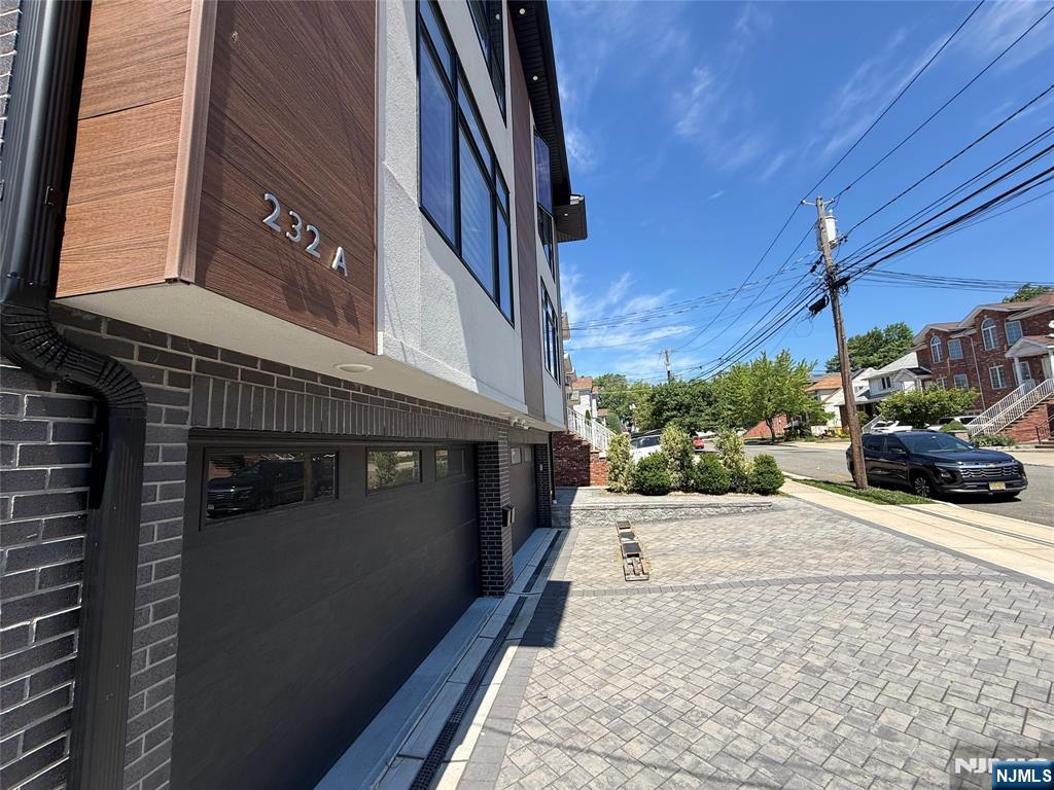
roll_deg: +2.6
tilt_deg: +6.4
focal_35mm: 14
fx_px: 426
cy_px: 395
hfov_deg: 102.1
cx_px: 527
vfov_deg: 85.7
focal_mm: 2.22
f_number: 2.2
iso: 50
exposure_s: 1/1285
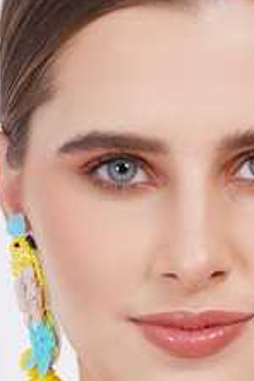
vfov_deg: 4.4
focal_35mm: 472
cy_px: 269
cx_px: 196
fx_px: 4995
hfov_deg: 2.9
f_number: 10
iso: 200
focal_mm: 200
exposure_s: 1/125
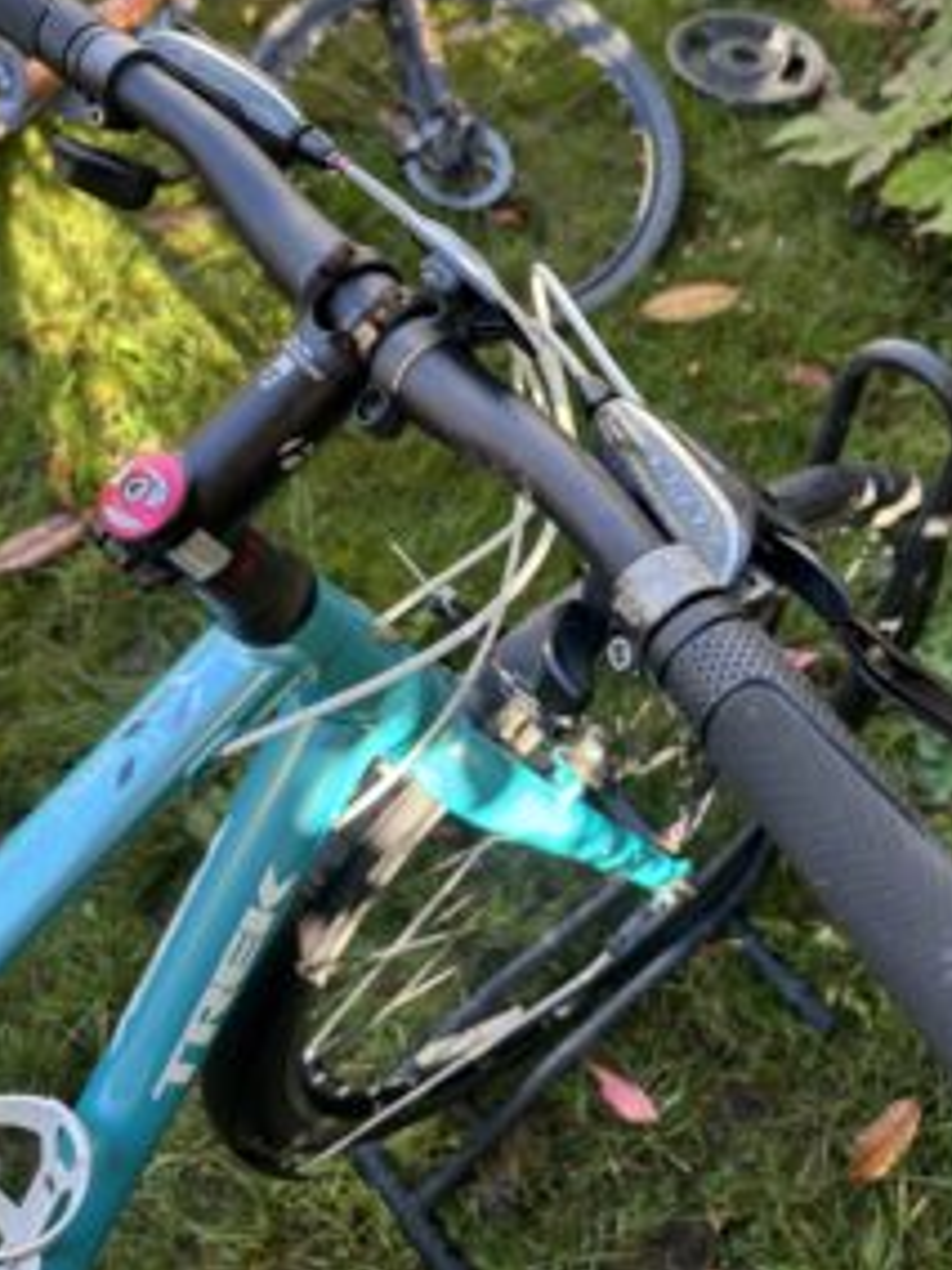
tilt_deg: -51.8
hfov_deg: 42.9
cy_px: 474
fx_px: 1210
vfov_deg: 54.7
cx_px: 523
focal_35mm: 33
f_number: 1.6
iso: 64
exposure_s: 1/121
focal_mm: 5.96
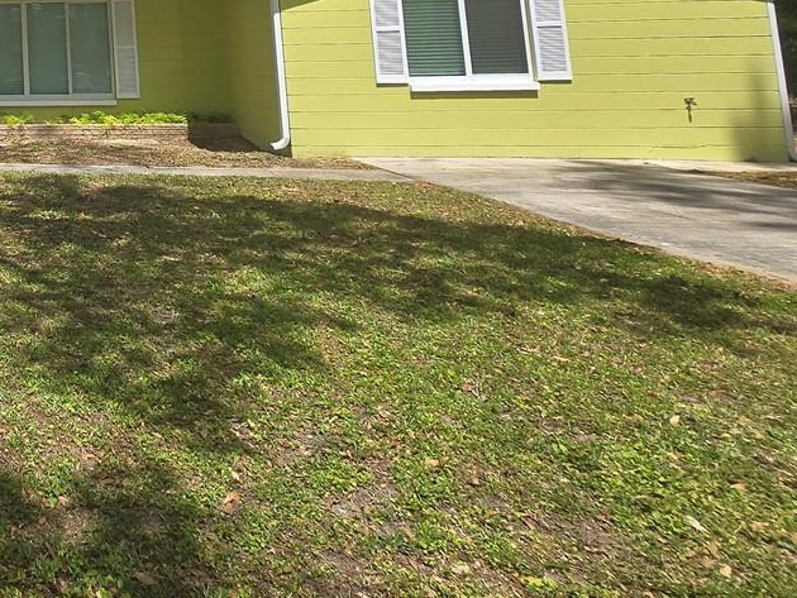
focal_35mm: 33
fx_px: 760
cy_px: -24
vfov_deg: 37.5
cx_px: -159
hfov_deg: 39.7
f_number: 2.2
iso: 25
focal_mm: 1.7
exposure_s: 1/944
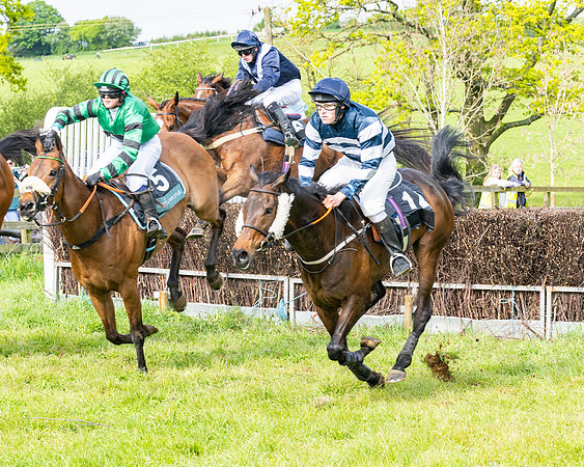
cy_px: 218
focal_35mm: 140
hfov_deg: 13.7
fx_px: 2422
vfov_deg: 11.0
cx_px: 316
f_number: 5.6
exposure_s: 1/1000
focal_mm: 70
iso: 400
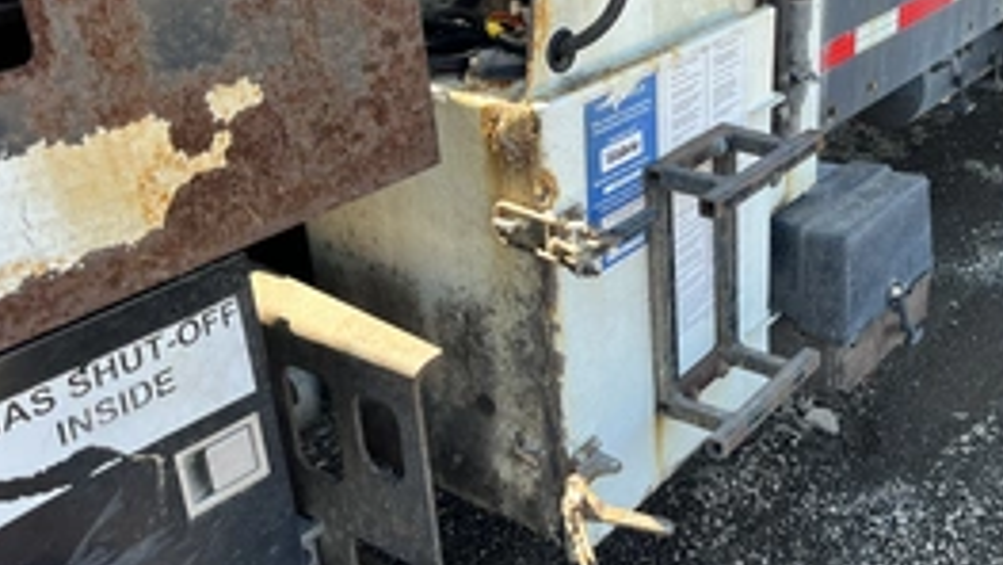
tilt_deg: -25.3
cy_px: 202
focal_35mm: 43
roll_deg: +5.2
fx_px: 1144
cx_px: 633
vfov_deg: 27.6
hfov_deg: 46.9
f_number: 1.6
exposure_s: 1/261
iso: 40
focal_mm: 5.1
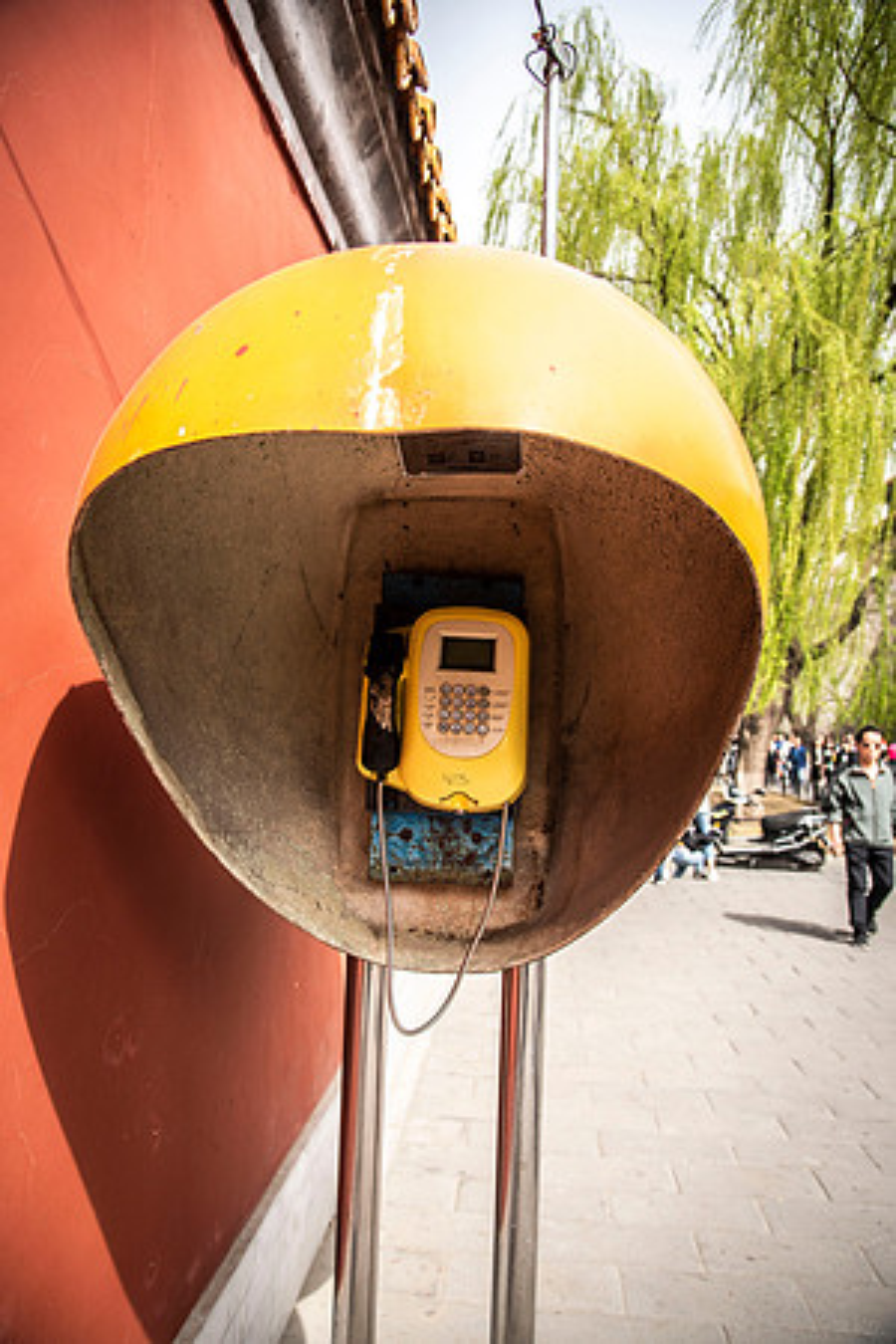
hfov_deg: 47.9
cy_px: 672
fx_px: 1008
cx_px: 448
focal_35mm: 27
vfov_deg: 67.4
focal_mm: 27
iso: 125
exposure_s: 1/1250
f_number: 4.5
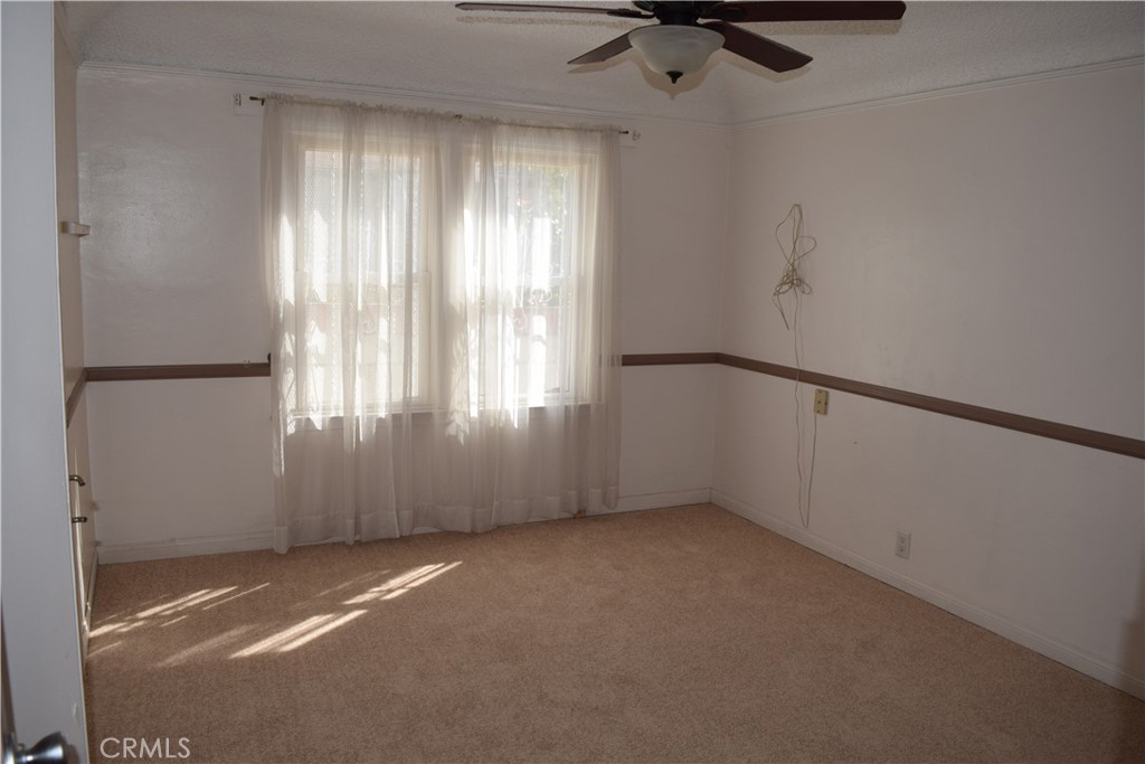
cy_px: 382
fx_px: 859
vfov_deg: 47.9
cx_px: 572
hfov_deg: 67.4
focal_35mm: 27
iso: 280
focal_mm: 18
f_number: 5.6
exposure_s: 1/125
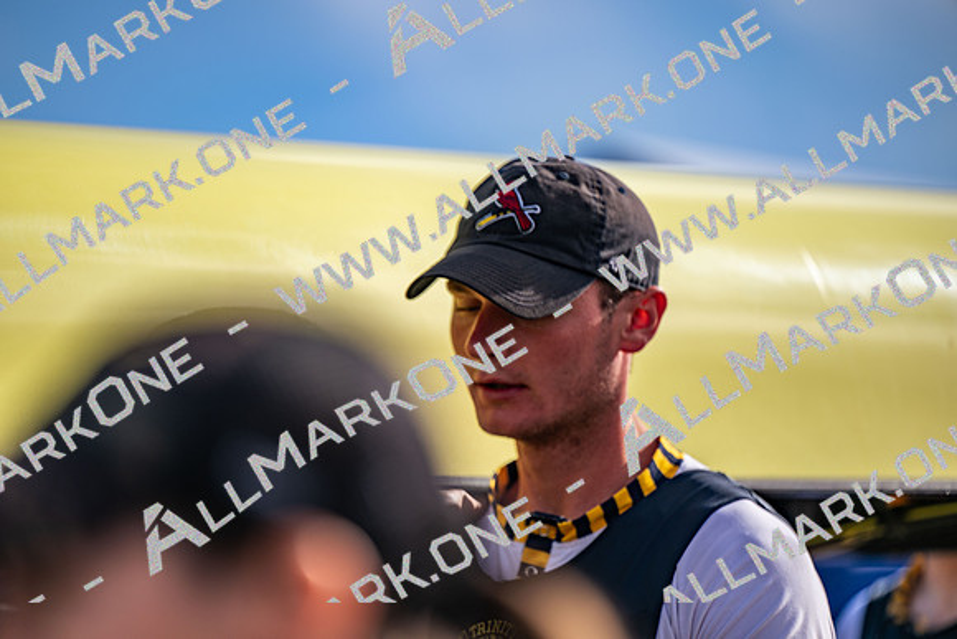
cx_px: 478
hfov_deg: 10.3
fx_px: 5318
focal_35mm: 200
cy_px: 320
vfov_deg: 6.9
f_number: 2.8
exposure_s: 1/2000
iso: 64
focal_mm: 200
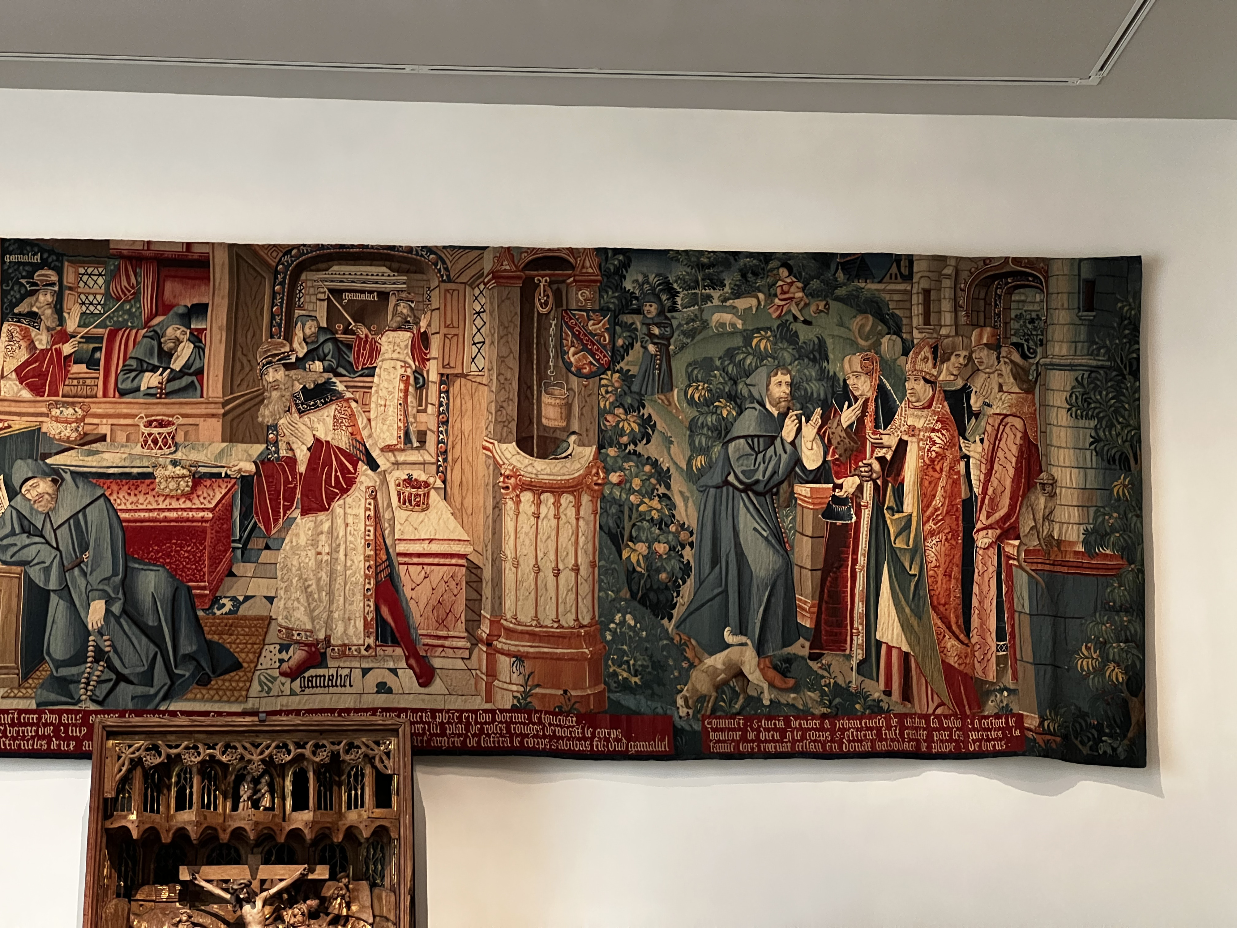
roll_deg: +1.1
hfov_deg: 25.3
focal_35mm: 77
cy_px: 464
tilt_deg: +15.2
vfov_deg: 19.1
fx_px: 2752
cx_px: 618
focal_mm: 9
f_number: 2.8
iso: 1000
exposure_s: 1/33
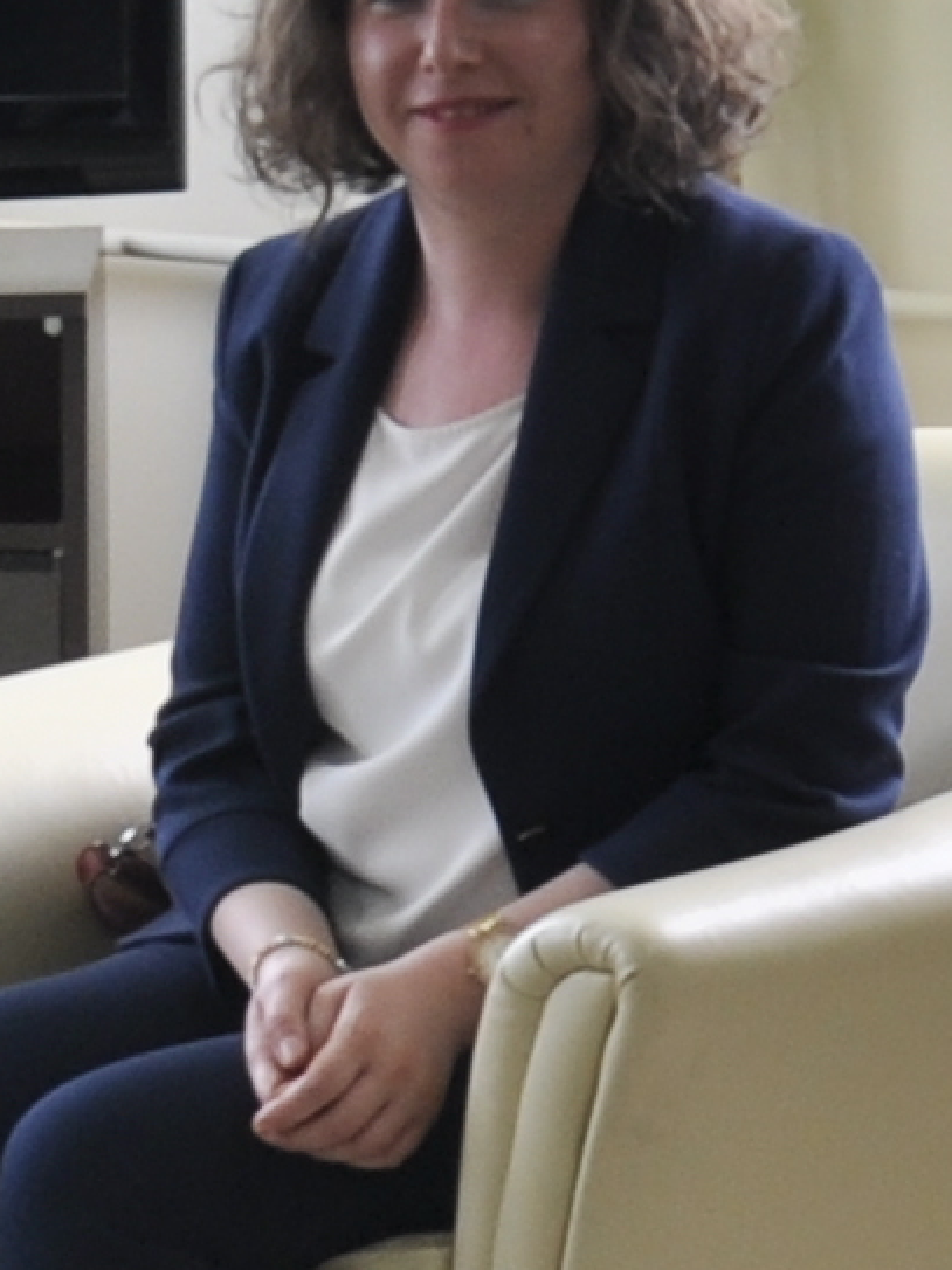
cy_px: 627
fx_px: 8760
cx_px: -966
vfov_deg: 8.3
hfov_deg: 6.1
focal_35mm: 239
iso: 200
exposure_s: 1/40
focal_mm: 21
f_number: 6.3
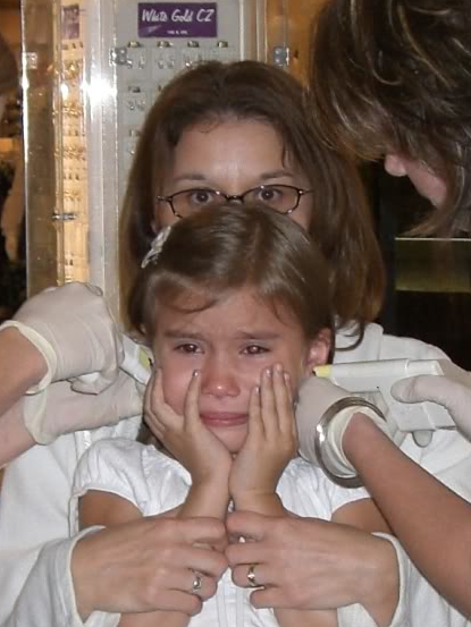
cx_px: 242
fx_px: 997
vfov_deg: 34.6
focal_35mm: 55
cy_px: 414
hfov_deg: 26.6
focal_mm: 6.2
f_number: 2.7
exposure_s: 1/60
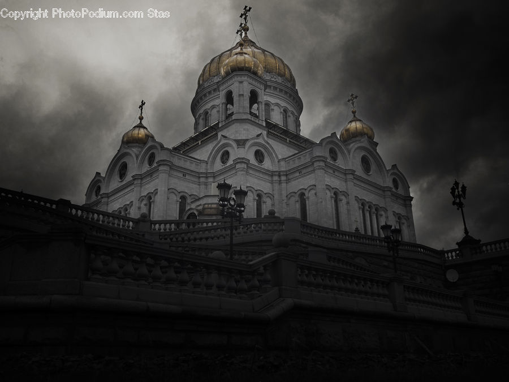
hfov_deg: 60.0
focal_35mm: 30
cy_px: 191
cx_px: 254
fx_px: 441
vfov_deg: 46.8
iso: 200
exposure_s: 1/500
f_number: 3.6
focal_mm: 15
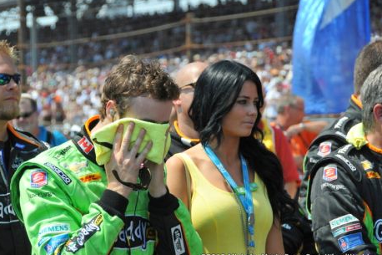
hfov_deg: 15.7
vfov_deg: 10.5
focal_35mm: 131
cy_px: 131
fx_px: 1389
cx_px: 185
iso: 1000
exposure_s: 1/3200
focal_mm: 80
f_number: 5
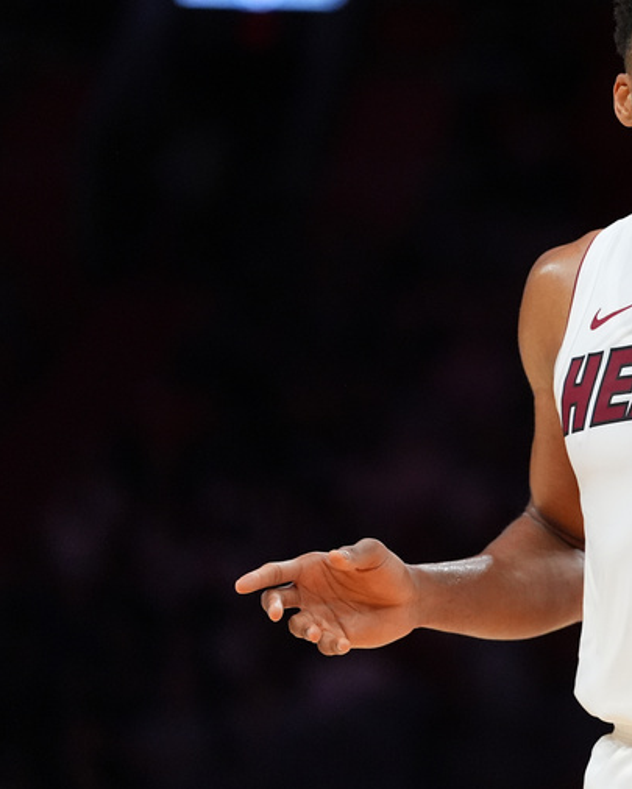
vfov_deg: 5.8
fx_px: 7760
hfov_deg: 4.7
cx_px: 683
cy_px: 282
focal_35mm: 332
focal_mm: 175
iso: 4000
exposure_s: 1/2000
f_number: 2.8
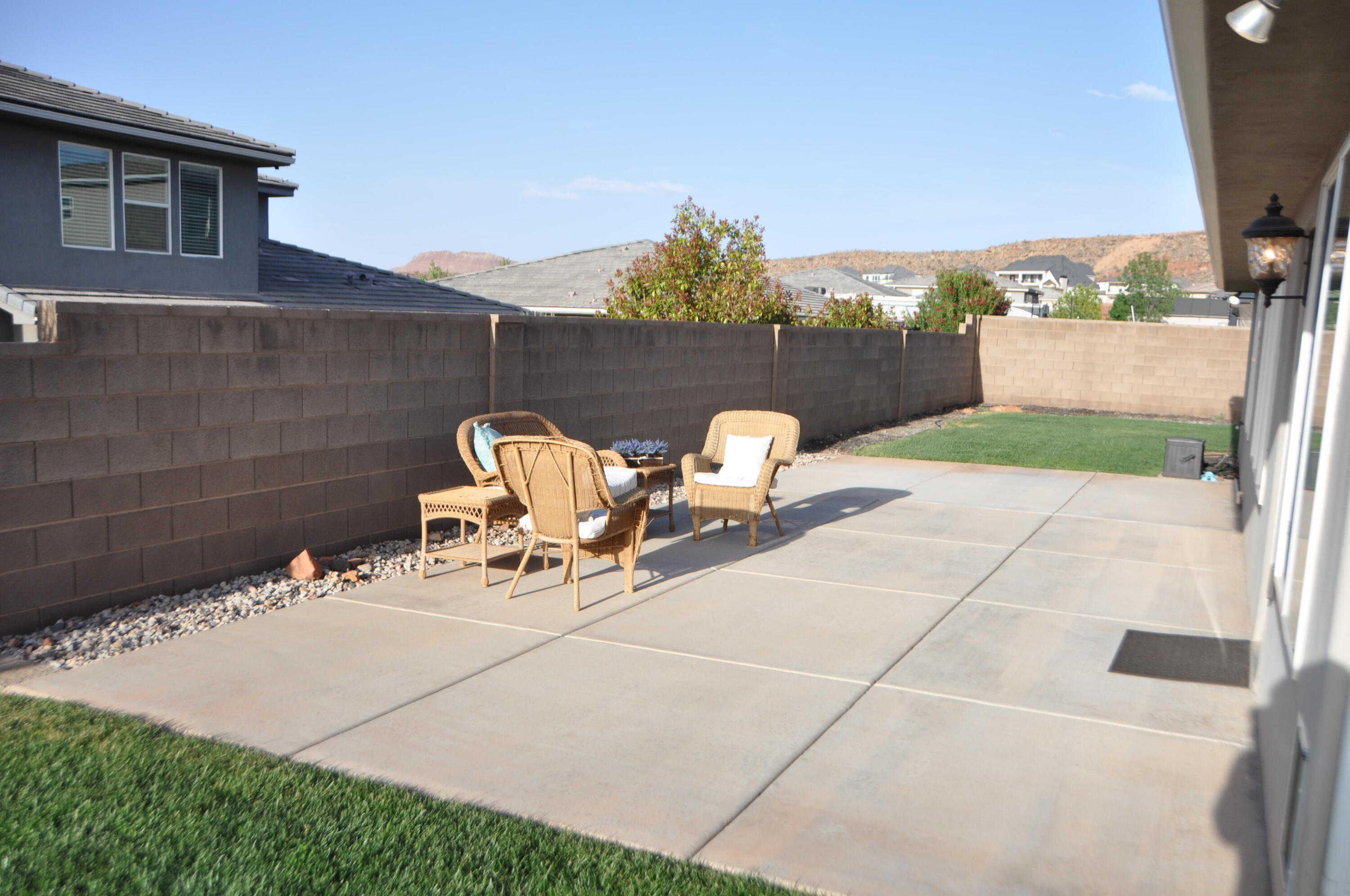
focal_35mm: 30
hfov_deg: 62.0
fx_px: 1124
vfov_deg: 43.5
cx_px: 675
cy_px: 448
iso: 250
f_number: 3.5
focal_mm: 20
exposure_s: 1/1250
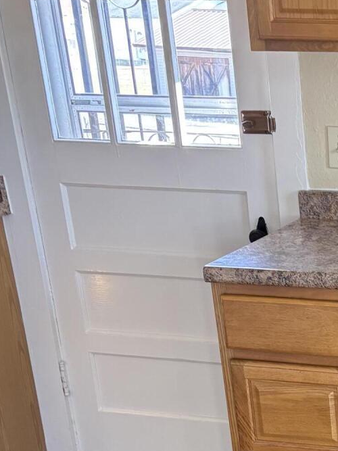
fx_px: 1016
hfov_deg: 17.1
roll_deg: +0.8
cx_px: 501
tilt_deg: -22.7
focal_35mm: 78
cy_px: 466
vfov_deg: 23.8
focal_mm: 5.96
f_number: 1.6
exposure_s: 1/61
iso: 125
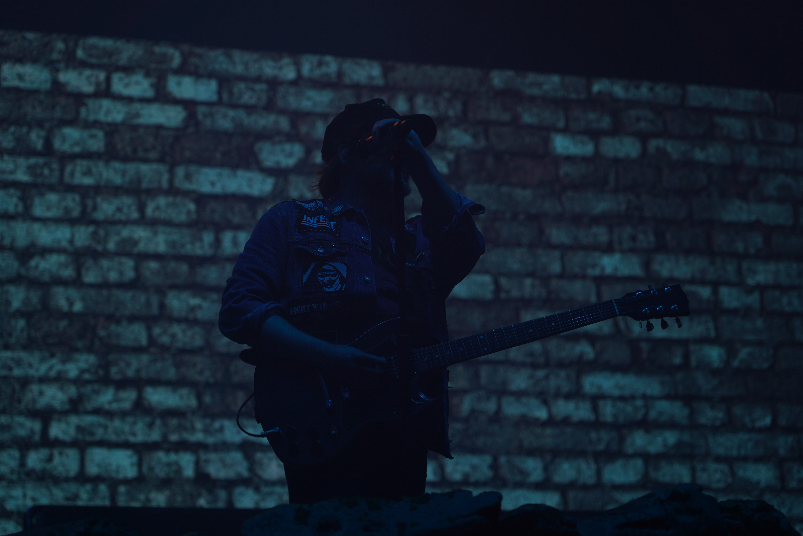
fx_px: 2342
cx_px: 402
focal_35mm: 105
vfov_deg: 13.0
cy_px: 268
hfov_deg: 19.5
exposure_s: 1/125
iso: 125
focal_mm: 105
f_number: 4
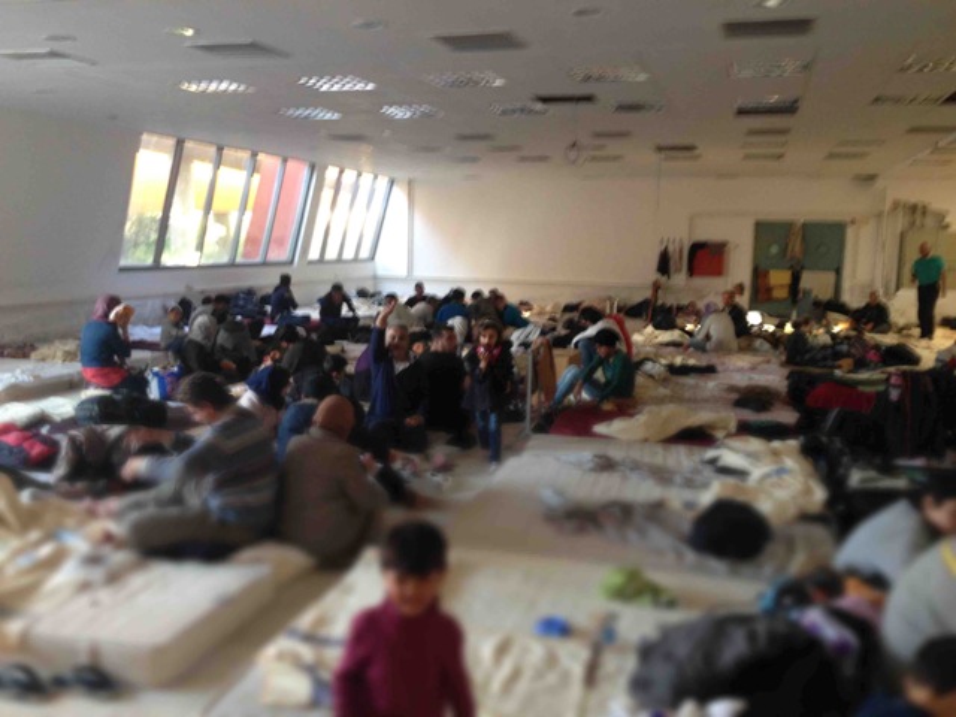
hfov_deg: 52.6
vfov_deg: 40.7
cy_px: 358
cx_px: 478
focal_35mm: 35
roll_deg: -1.2
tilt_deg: -9.4
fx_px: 967
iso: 100
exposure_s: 1/20
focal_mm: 4.28
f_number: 2.4
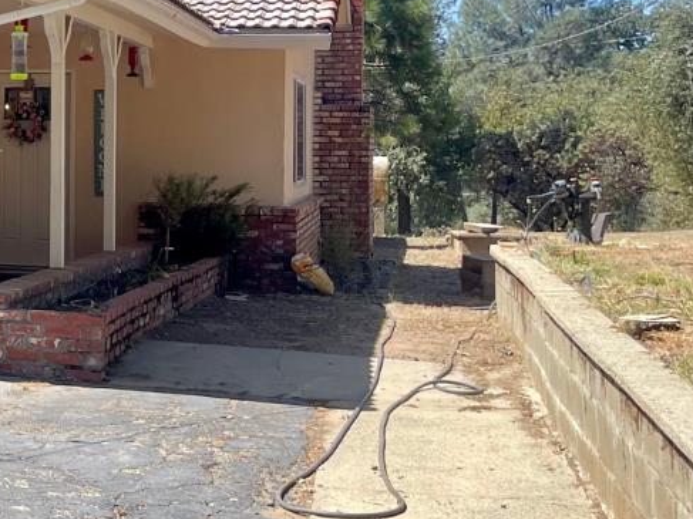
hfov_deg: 21.9
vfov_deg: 19.0
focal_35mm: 77
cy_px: 117
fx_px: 1541
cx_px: -289
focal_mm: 5.1
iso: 50
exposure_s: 1/1689
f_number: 1.6
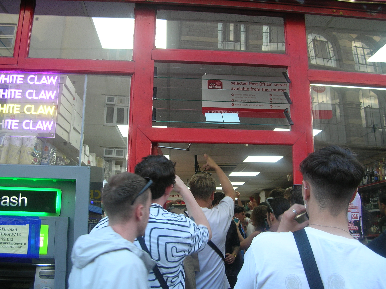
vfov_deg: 39.6
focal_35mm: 36
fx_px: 401
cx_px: 193
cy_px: 144
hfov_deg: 51.4
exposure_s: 1/30.4
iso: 50
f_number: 2.7
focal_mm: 6
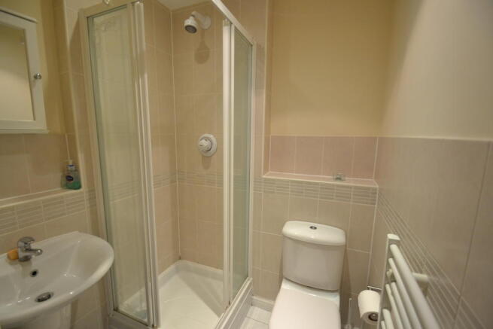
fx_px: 205
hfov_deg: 100.4
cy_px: 164
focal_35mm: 15
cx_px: 246
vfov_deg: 77.4
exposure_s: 1/60
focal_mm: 10
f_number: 3.5
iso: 800
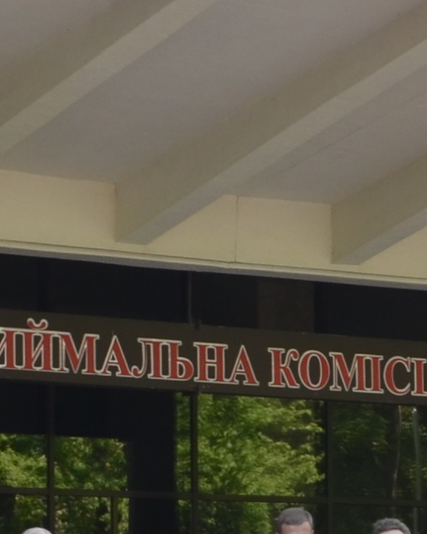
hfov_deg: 7.6
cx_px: 325
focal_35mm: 203
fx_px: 3205
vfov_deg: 9.5
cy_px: 469
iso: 200
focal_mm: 20
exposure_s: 1/160
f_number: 6.3
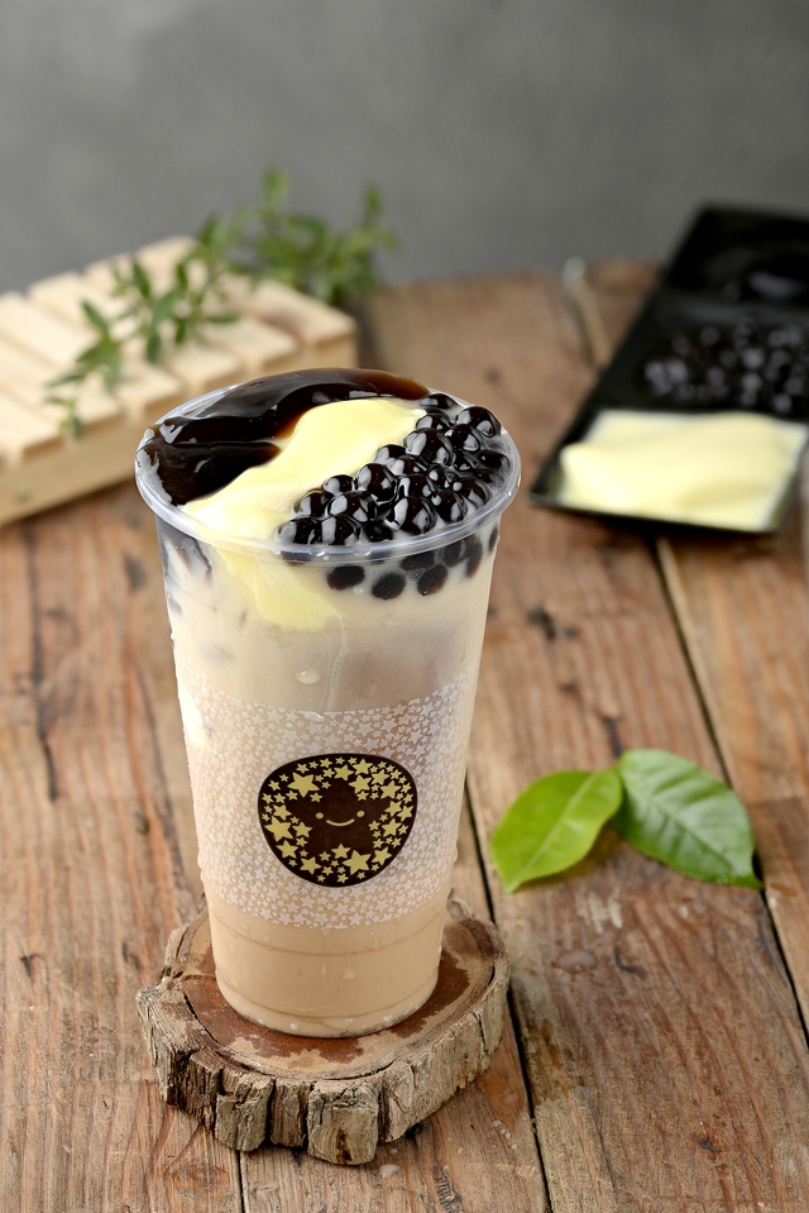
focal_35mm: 100
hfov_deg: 13.7
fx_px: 3368
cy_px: 606
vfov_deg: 20.4
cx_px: 404
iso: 125
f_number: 9
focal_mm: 100
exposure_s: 1/160
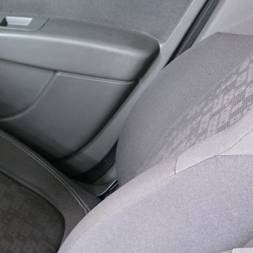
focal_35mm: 83
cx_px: -205
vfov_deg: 20.7
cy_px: 194
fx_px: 686
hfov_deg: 17.1
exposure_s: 1/100
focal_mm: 6.3
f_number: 1.7
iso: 2000
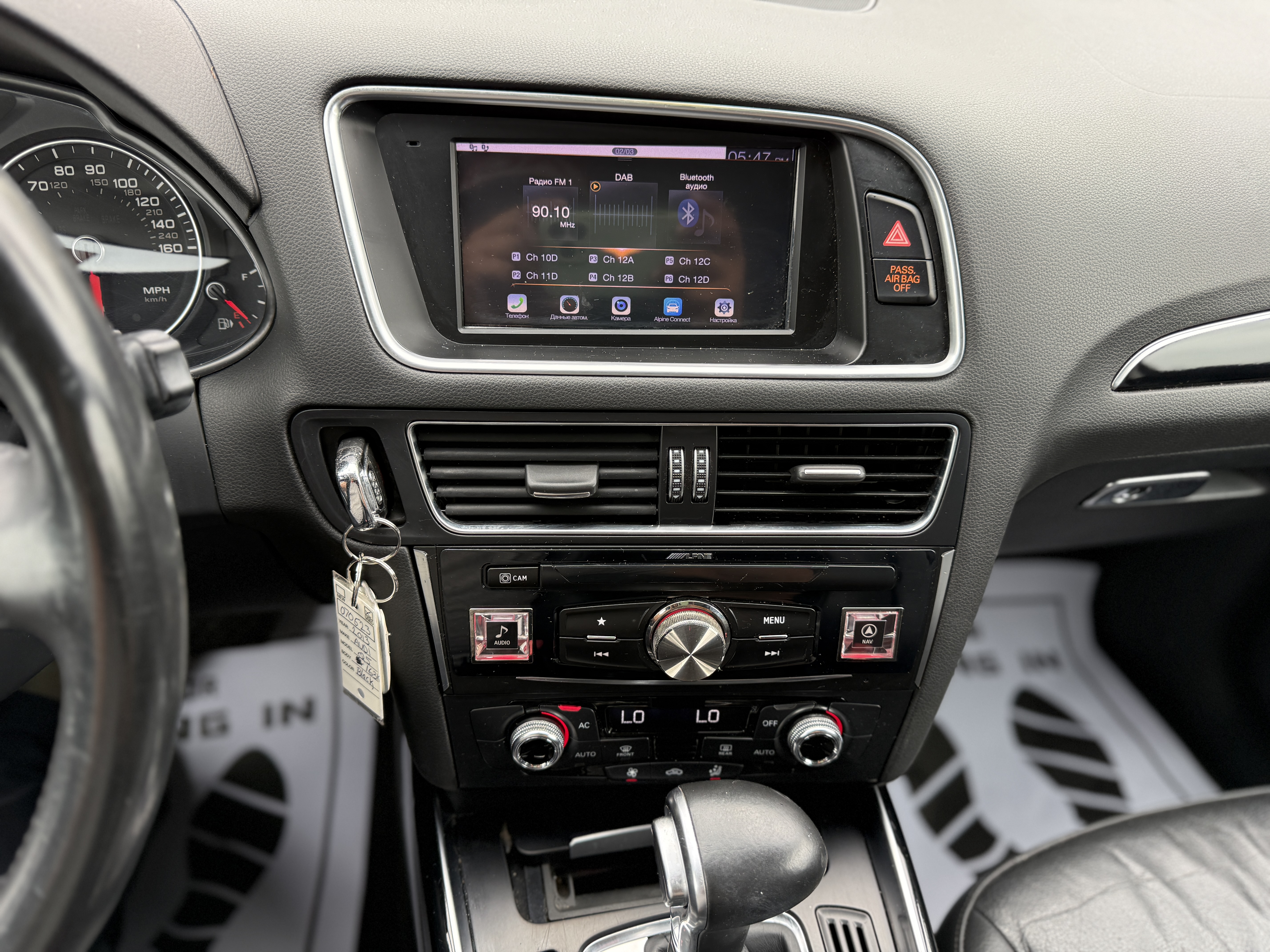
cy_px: 476
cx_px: 635
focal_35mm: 24
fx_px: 881
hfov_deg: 71.6
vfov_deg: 56.8
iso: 200
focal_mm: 6.76
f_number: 1.78
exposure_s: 1/237
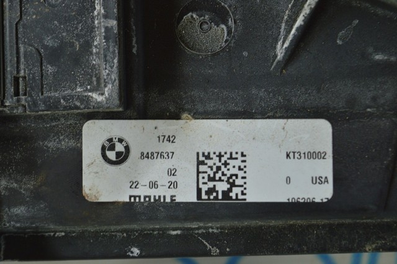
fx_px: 909
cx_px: 198
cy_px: 132
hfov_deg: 24.6
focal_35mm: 82
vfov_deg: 16.5
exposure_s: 1/40
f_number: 5.6
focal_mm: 55
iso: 400
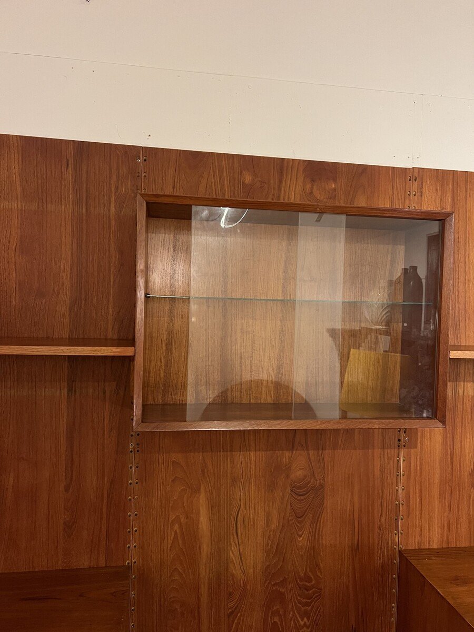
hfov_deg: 53.1
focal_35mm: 26
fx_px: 475
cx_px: 237
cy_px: 316
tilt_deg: -0.6
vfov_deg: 67.3
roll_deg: -0.5
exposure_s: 1/33
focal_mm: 5.7
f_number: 1.5
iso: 400
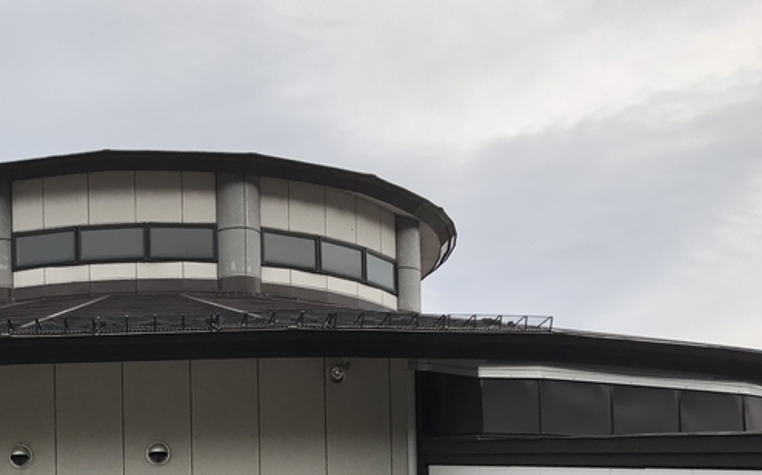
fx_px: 1495
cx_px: 165
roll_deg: +0.2
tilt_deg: +5.4
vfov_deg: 17.2
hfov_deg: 28.1
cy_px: 592
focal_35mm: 72
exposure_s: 1/771
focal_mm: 3.99
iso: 20
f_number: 1.8
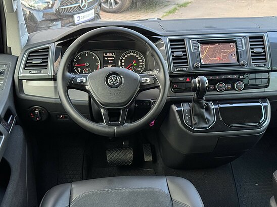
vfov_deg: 30.2
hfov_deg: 39.7
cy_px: 104
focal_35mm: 48
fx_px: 384
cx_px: 138
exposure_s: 1/40
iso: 320
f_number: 1.78
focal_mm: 6.76
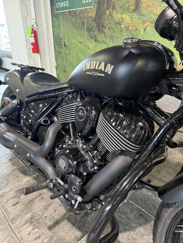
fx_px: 169
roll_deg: +0.7
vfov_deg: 71.6
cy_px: 122
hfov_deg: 56.8
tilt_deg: -24.9
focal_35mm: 24
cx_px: 92
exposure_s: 1/60
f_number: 1.78
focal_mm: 6.76
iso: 250
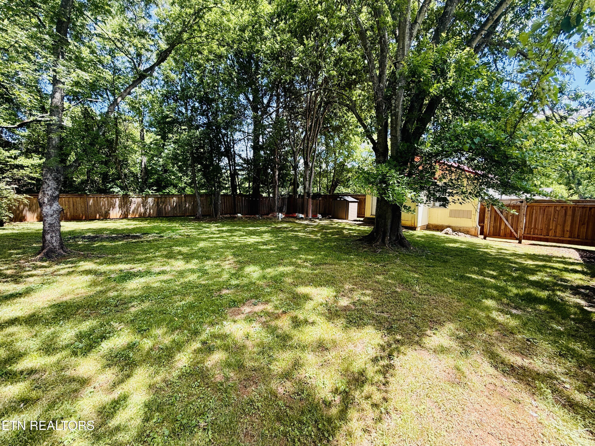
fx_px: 241
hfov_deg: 102.1
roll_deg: +0.0
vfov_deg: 85.7
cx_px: 298
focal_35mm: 14
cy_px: 223
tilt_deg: -6.4
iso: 50
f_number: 2.2
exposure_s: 1/179
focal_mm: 2.22
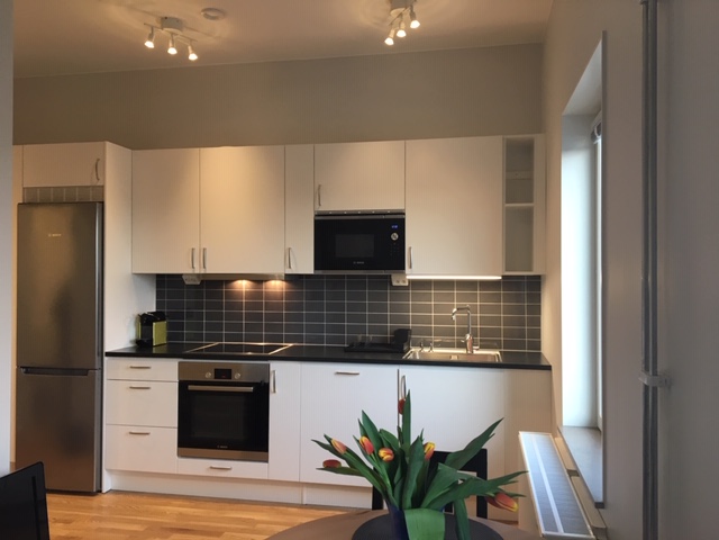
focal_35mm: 29
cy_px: 270
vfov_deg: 48.2
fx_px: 602
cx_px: 360
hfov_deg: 61.7
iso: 50
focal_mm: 4.15
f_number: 2.2
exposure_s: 1/33
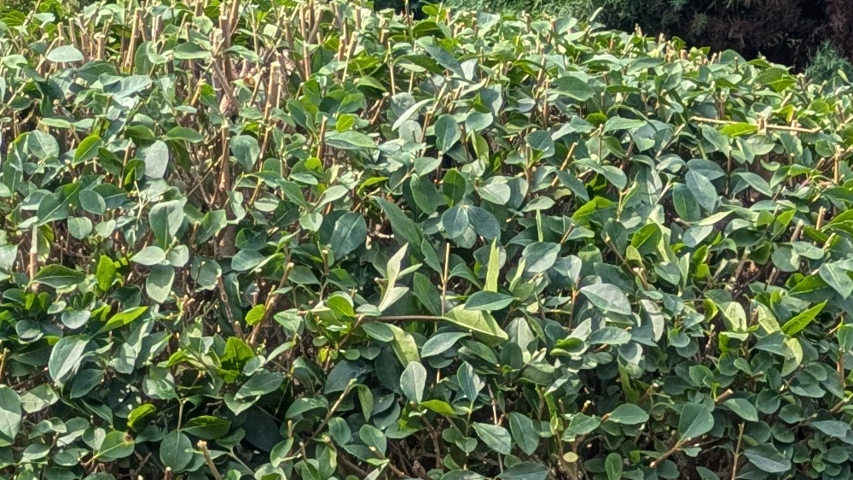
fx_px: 2849
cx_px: 315
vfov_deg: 9.1
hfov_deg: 17.0
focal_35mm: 126
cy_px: 918
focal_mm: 5.43
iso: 43
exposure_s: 1/1869
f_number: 1.89
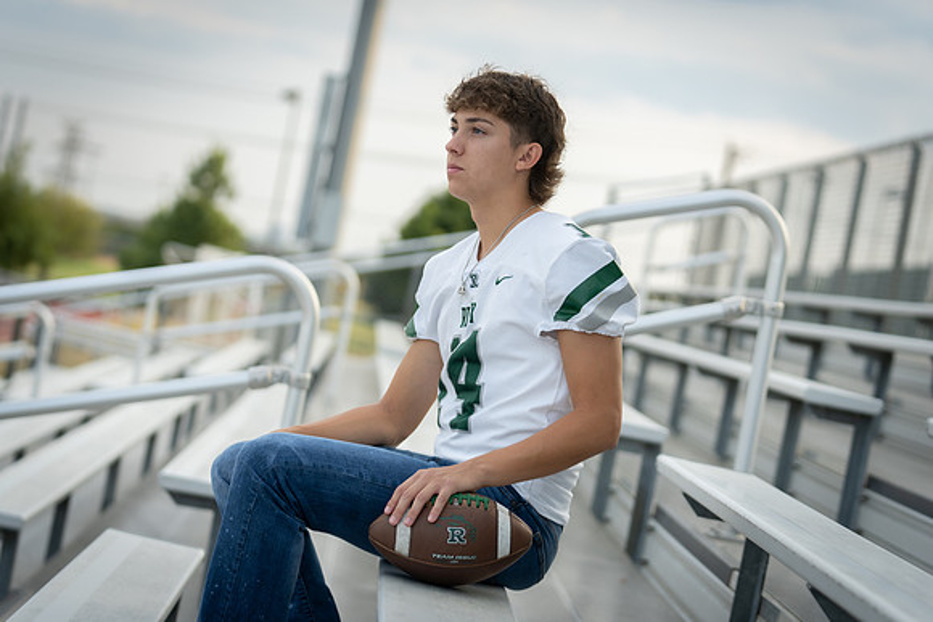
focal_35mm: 103
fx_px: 2673
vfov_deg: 13.3
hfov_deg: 19.8
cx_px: 466
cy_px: 311
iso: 125
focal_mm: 86
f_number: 2.8
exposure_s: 1/400
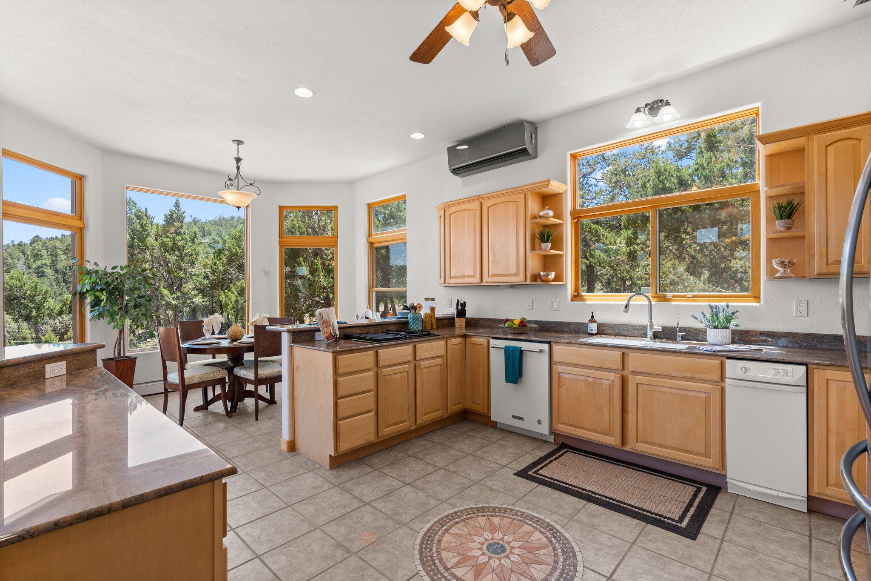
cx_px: 436
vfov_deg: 73.7
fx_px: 387
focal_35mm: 16
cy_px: 290
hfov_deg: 96.7
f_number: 8
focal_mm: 16
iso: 250
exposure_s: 1/13
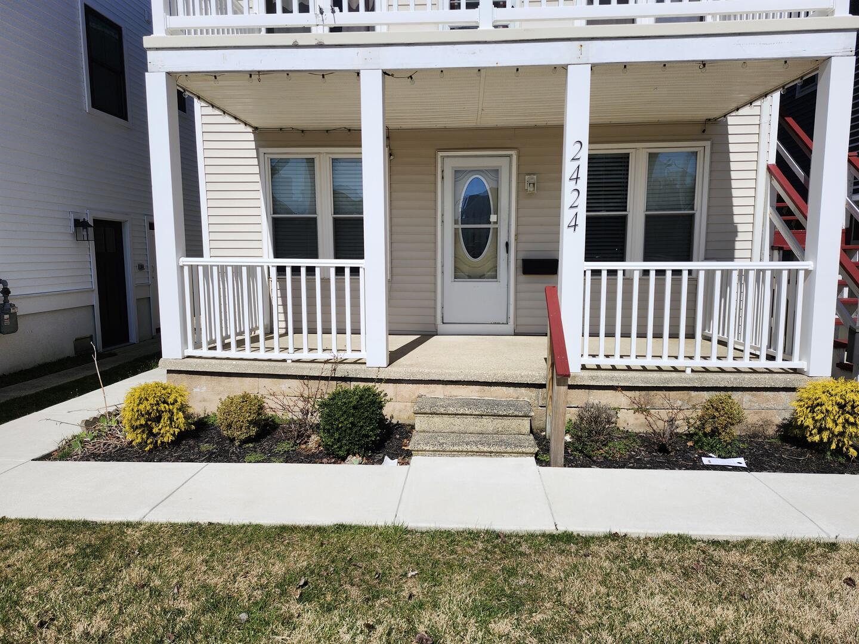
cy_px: 322
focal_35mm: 23
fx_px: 571
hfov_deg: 73.9
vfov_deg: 58.9
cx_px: 430
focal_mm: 5.54
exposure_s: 1/3809
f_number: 1.8
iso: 25
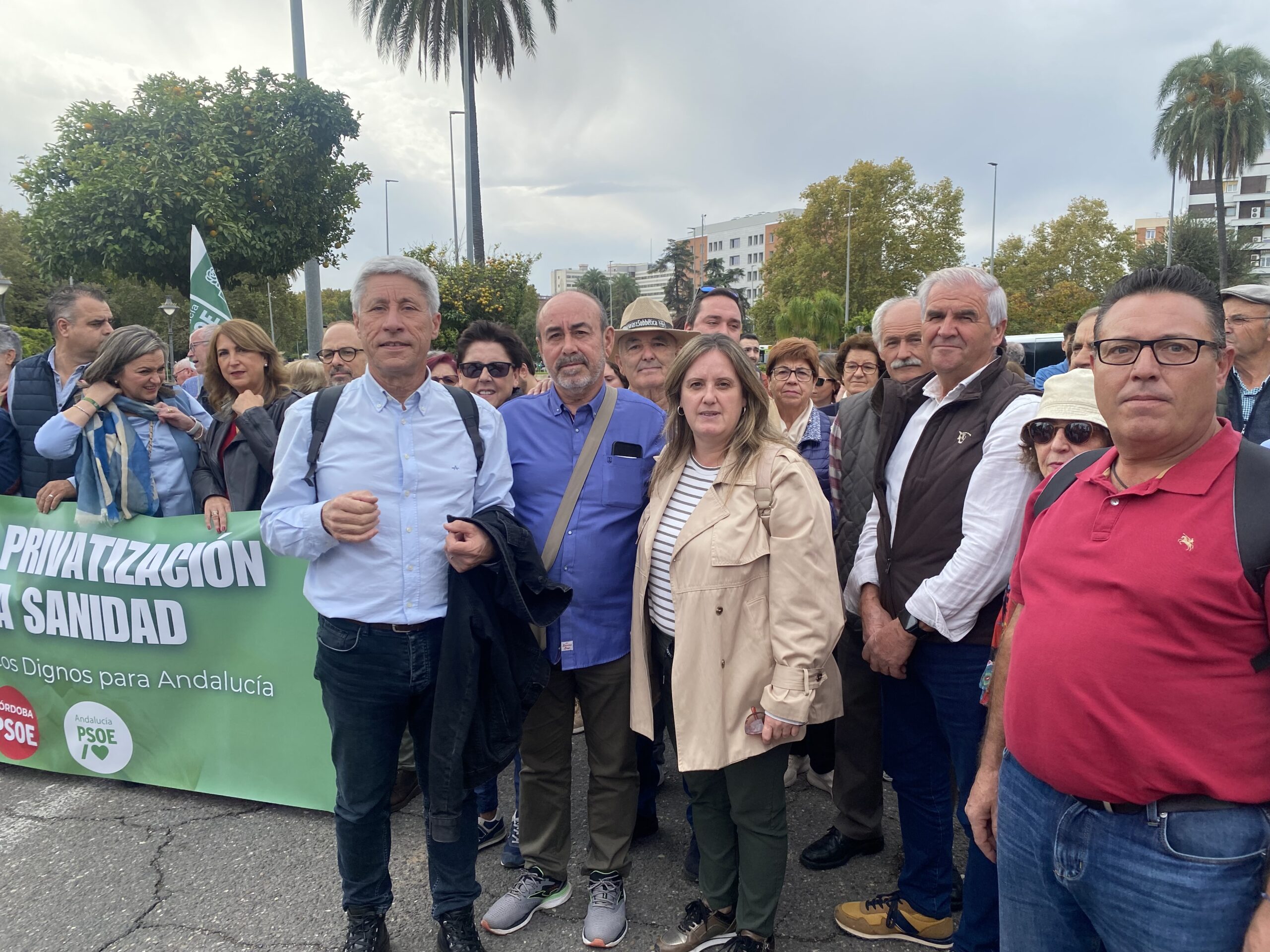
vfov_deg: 53.1
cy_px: 476
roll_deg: +0.5
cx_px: 635
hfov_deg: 67.3
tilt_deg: -7.9
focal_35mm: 26
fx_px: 954
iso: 32
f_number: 1.8
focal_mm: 4.25
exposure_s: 1/990
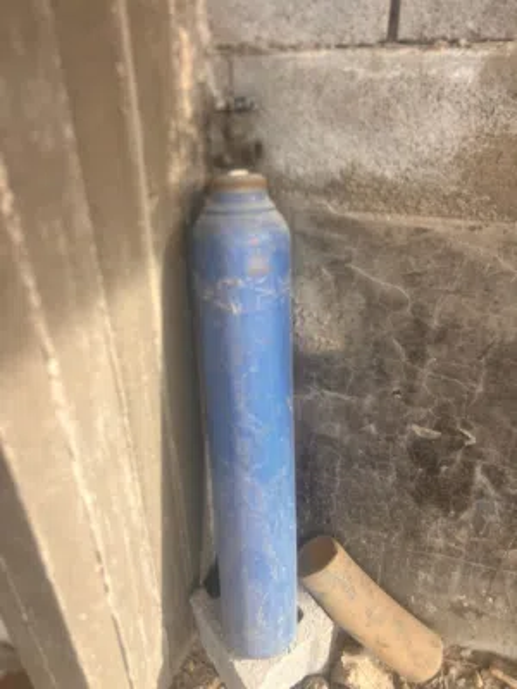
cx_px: 258
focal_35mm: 26
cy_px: 344
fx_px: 518
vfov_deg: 67.3
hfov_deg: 53.1
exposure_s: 1/258
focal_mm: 5.7
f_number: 1.5
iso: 40
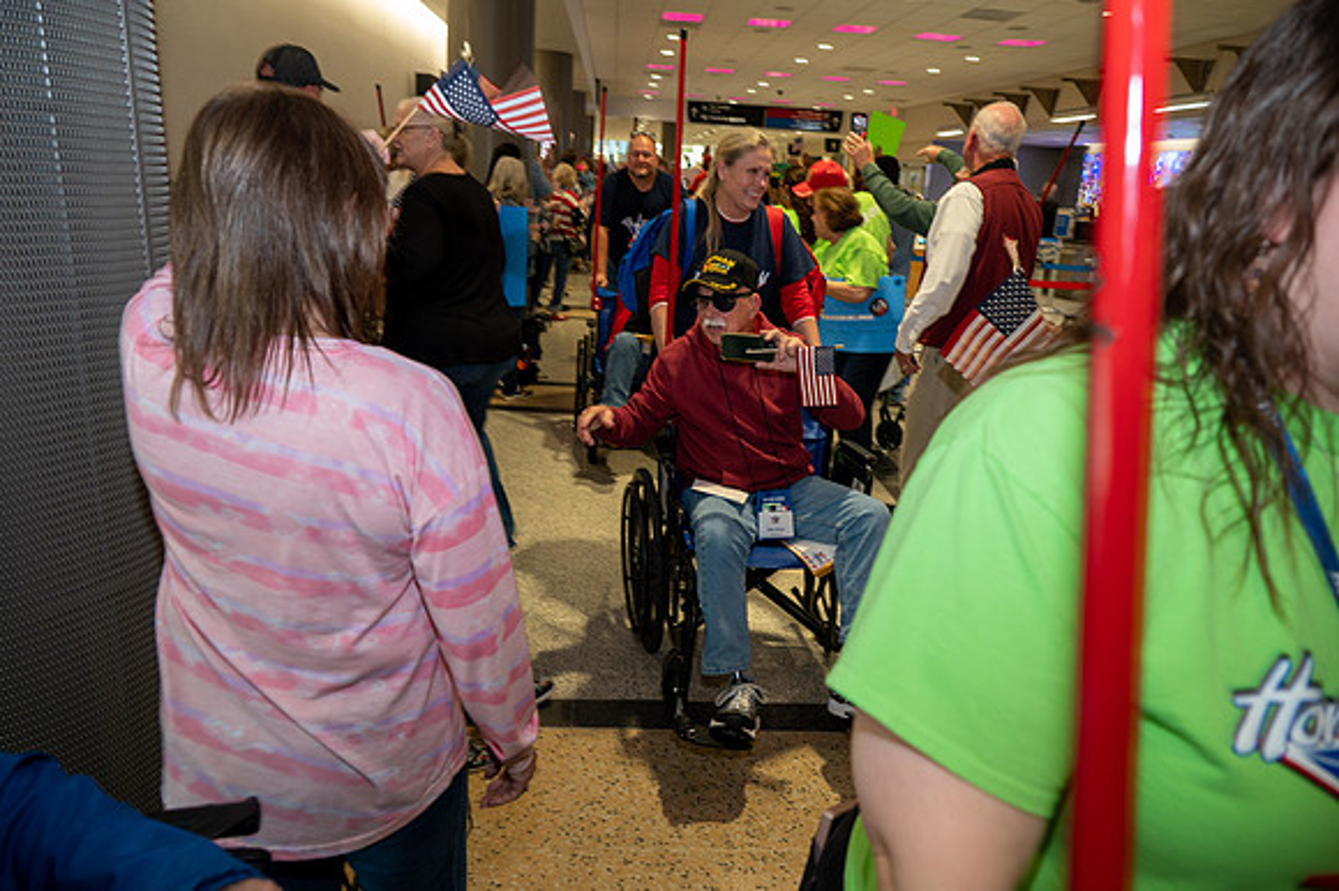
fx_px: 892
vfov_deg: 53.1
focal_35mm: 24
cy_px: 446
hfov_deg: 73.8
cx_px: 670
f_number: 4.5
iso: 1000
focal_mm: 24
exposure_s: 1/40
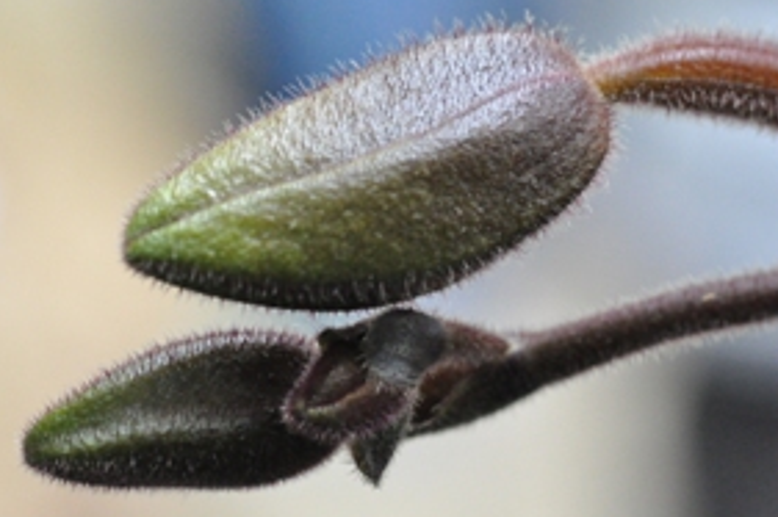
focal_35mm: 215
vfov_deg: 6.4
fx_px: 4643
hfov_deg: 9.6
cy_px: 252
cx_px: 426
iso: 3200
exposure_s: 1/250
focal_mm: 90
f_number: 11
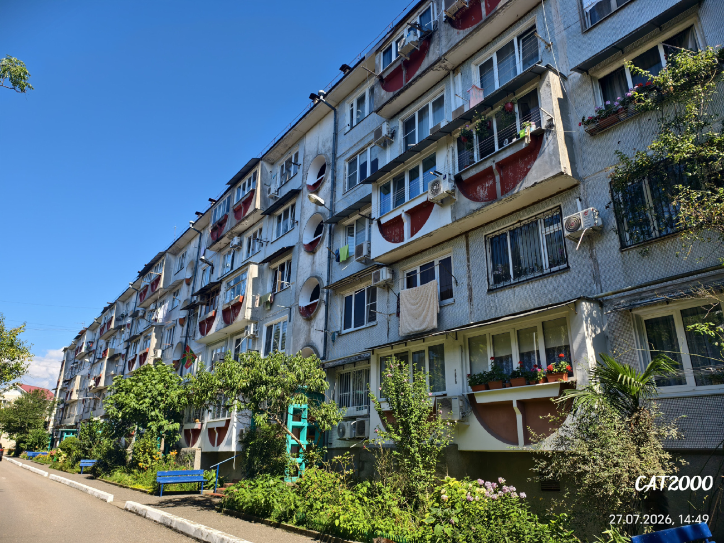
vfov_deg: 58.9
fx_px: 481
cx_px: 362
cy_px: 272
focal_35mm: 23
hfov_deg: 73.9
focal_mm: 6.54
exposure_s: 1/2294
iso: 72
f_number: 1.57
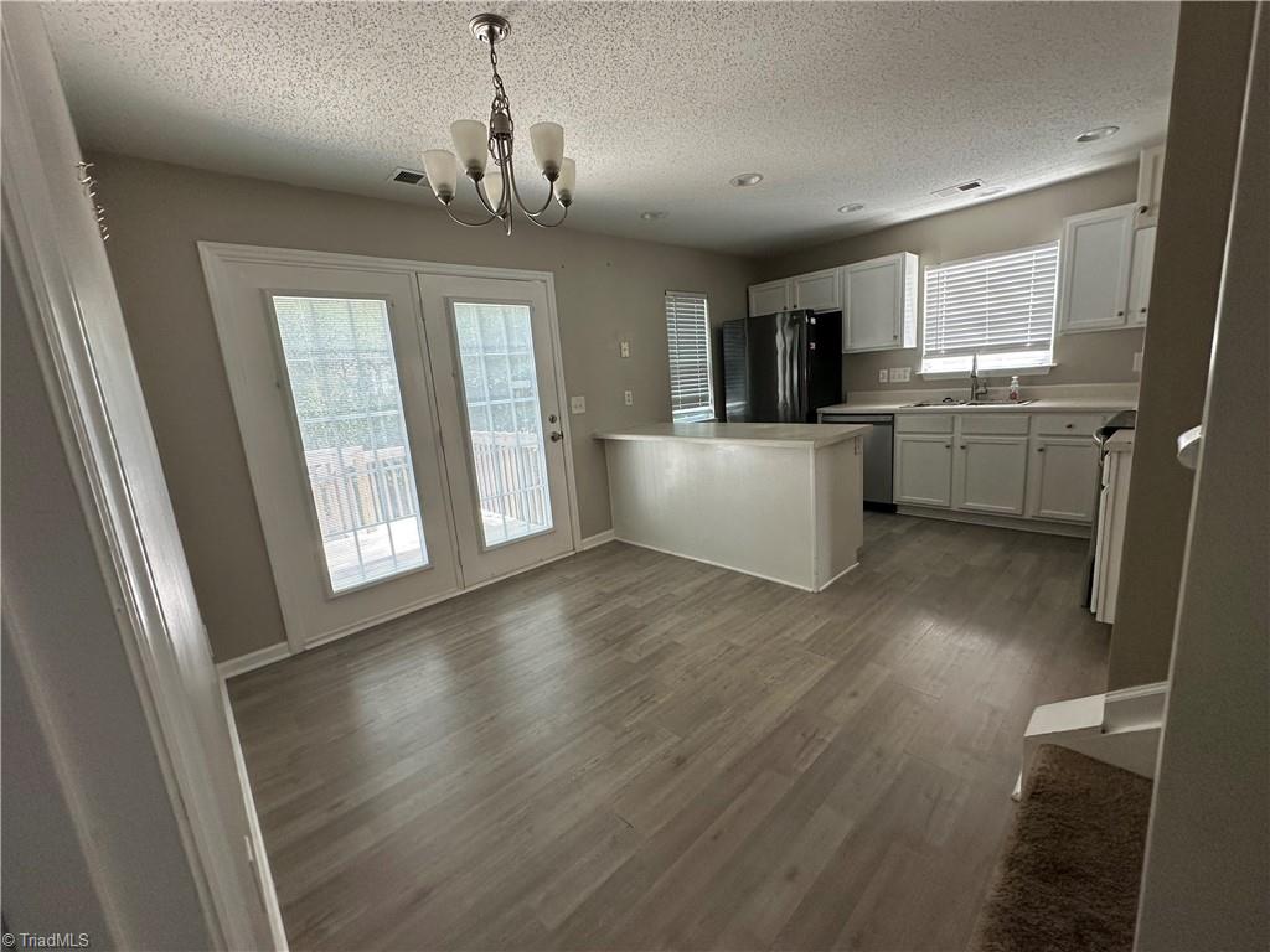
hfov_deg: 102.1
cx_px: 635
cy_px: 476
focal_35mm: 14
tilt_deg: -10.4
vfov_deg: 85.7
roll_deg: +4.7
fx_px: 514
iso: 160
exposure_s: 1/120
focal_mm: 2.22
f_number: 2.2
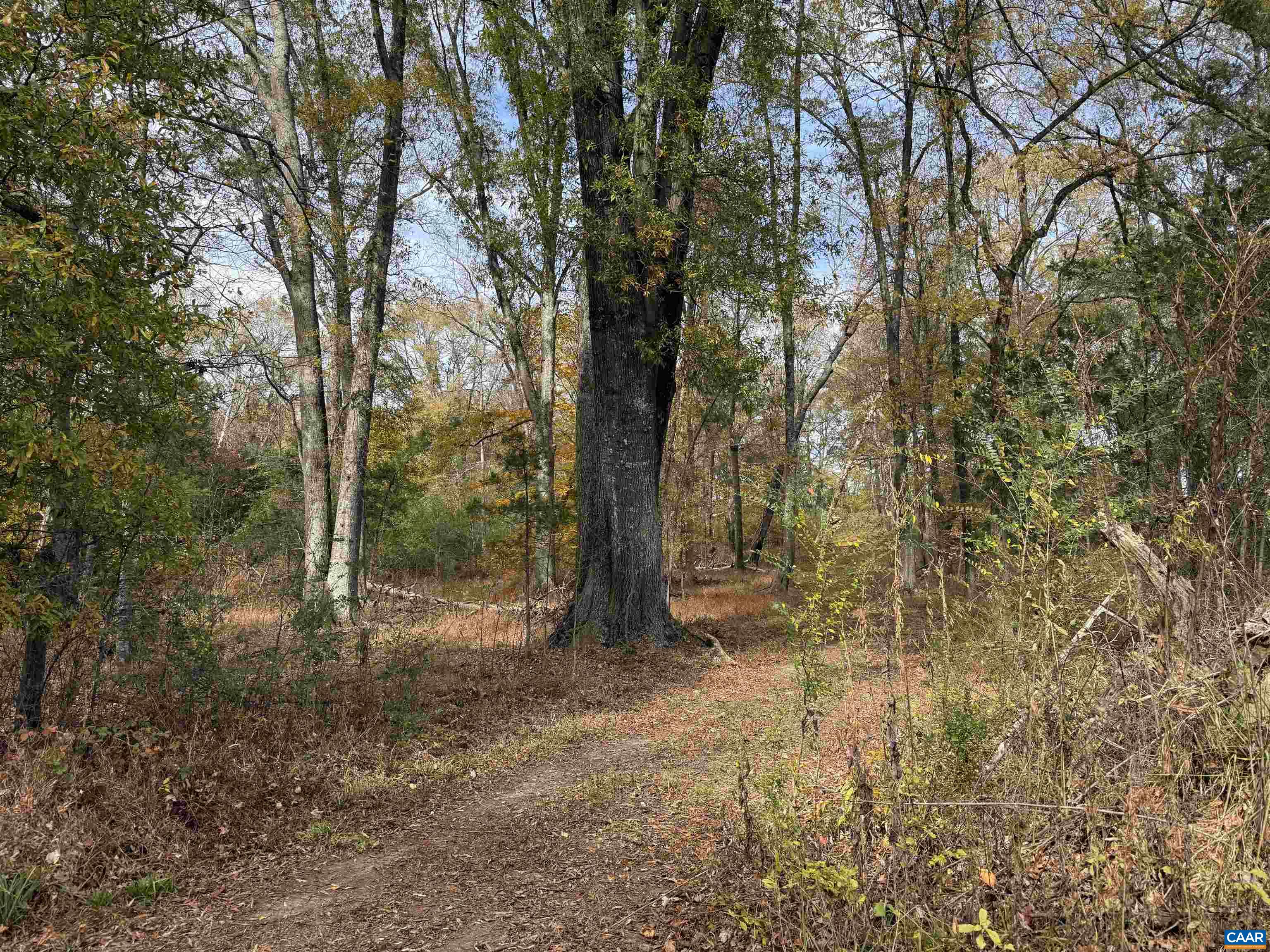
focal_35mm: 24
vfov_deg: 56.8
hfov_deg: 71.6
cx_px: 635
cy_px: 476
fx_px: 881
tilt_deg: +7.9
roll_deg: -0.4
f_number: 1.78
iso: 100
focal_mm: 6.76
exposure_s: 1/1122
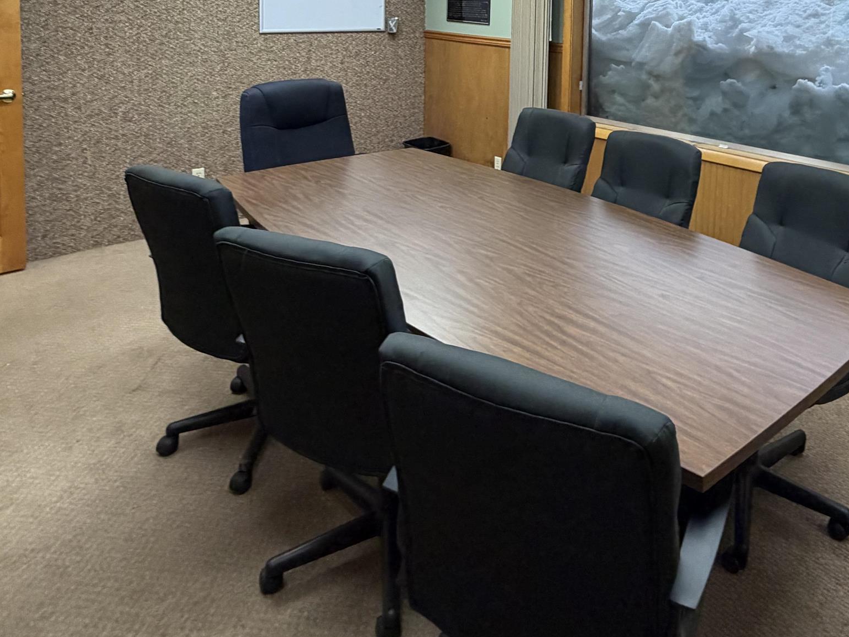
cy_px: 43
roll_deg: -2.0
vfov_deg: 44.4
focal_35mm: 28
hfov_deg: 61.3
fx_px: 687
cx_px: 591
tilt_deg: -2.1
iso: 200
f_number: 2.2
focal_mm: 2.22
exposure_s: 1/120
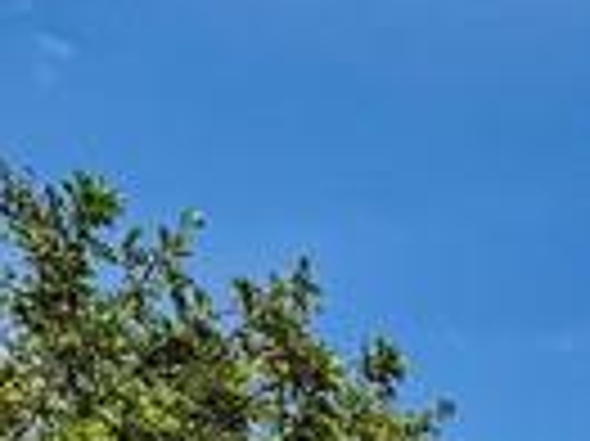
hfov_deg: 8.5
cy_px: 1503
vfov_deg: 6.8
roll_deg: +0.2
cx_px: 1869
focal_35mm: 188
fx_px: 3201
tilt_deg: +1.1
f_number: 1.78
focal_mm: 6.76
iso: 80
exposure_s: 1/10309
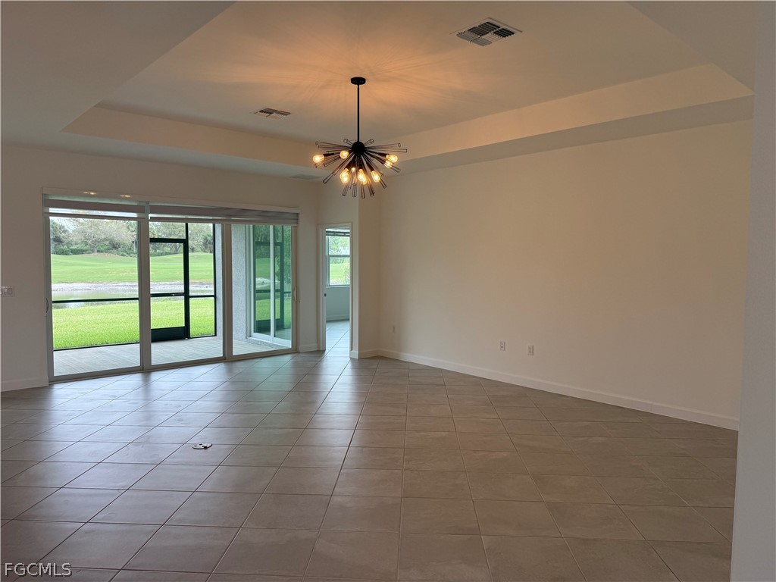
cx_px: 388
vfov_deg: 56.8
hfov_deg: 71.6
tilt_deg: -2.6
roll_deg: -0.1
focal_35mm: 24
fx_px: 538
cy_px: 291
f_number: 1.78
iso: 80
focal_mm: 6.76
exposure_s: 1/342
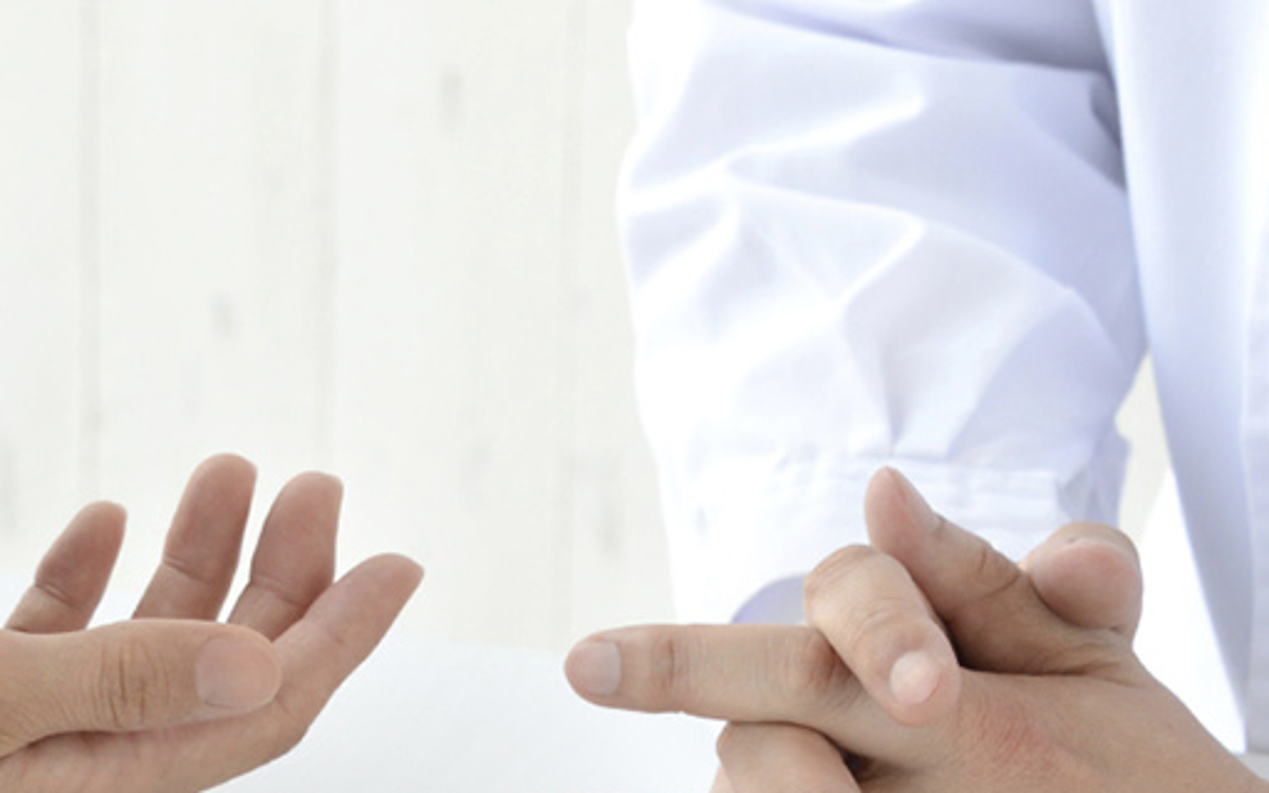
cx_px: 305
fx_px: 7436
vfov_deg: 6.1
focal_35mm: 215
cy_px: 379
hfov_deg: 9.7
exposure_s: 1/60
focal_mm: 72
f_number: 7.1
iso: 640
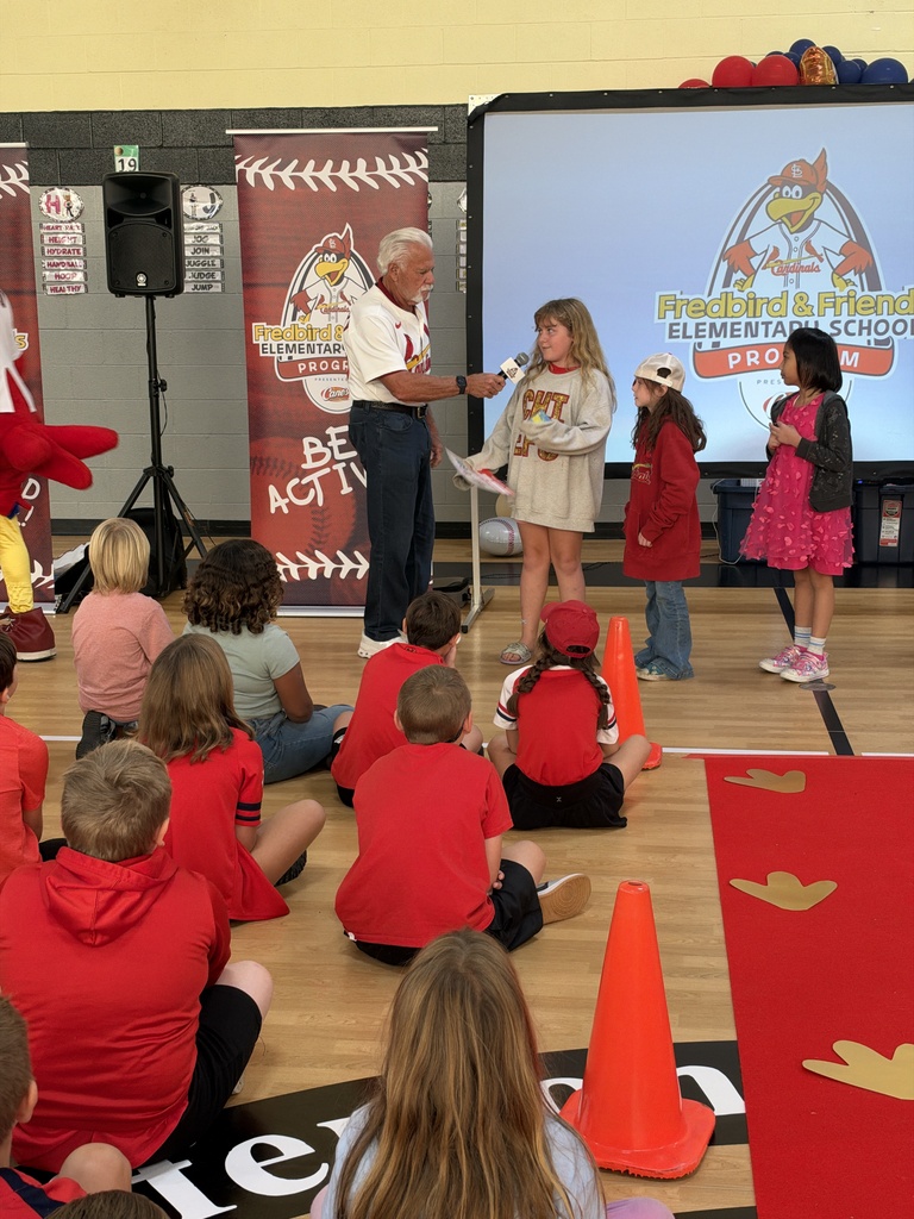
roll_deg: +0.9
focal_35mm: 48
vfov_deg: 39.7
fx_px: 1690
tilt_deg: -10.4
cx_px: 457
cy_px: 610
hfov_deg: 30.3
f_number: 1.8
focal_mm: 6.93
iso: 80
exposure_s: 1/62
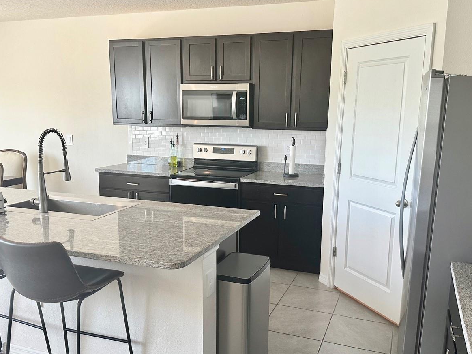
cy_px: 199
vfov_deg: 42.9
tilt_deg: -10.3
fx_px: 450
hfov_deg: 55.4
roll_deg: -0.5
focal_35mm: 33
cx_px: 236
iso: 160
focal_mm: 6.86
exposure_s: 1/120
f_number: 1.78
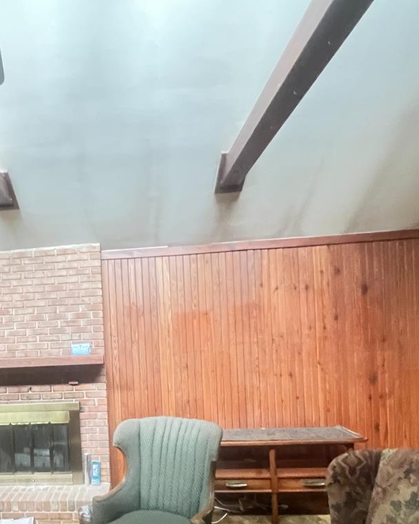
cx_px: 87
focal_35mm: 25
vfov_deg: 66.3
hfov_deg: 53.3
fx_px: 387
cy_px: 347
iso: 1000
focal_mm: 1.57
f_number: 1.8
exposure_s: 1/41
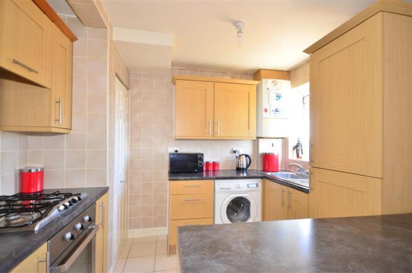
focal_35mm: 18
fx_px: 206
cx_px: 206
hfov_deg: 90.1
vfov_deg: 67.1
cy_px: 136
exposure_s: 1/15
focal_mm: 12
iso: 200
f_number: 5
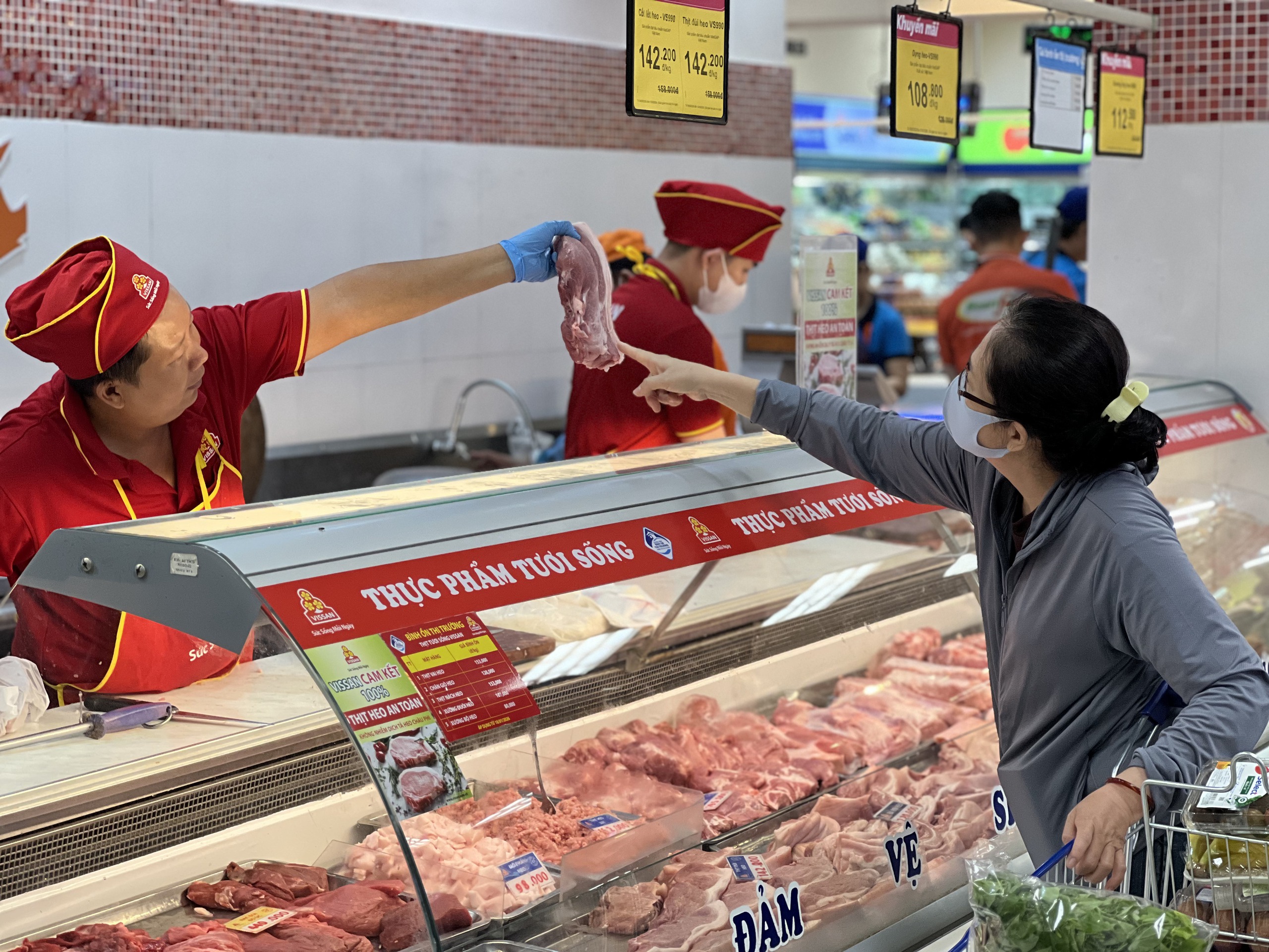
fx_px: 2823
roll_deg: -0.6
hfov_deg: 25.3
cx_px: 634
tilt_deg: -4.0
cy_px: 476
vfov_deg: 19.1
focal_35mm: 77
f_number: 2.8
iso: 250
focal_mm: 9
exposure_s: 1/100
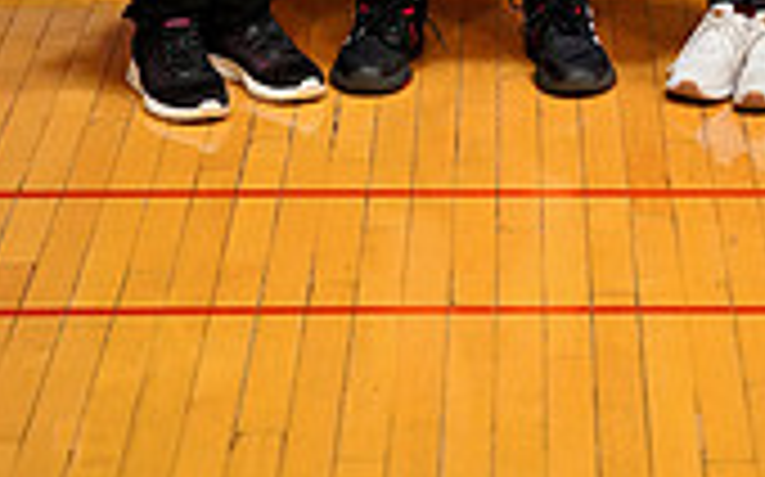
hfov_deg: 11.1
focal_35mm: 189
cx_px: 621
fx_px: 3938
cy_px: -518
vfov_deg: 6.7
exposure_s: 1/640
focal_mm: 70
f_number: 2.8
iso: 8000
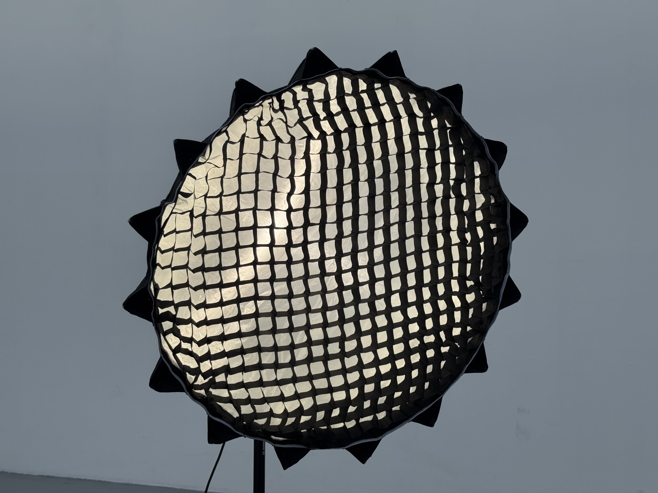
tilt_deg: -1.5
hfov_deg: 39.7
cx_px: 329
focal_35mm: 48
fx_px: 912
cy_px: 246
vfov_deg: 30.3
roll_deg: +0.9
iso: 64
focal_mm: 6.76
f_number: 1.78
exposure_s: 1/1818
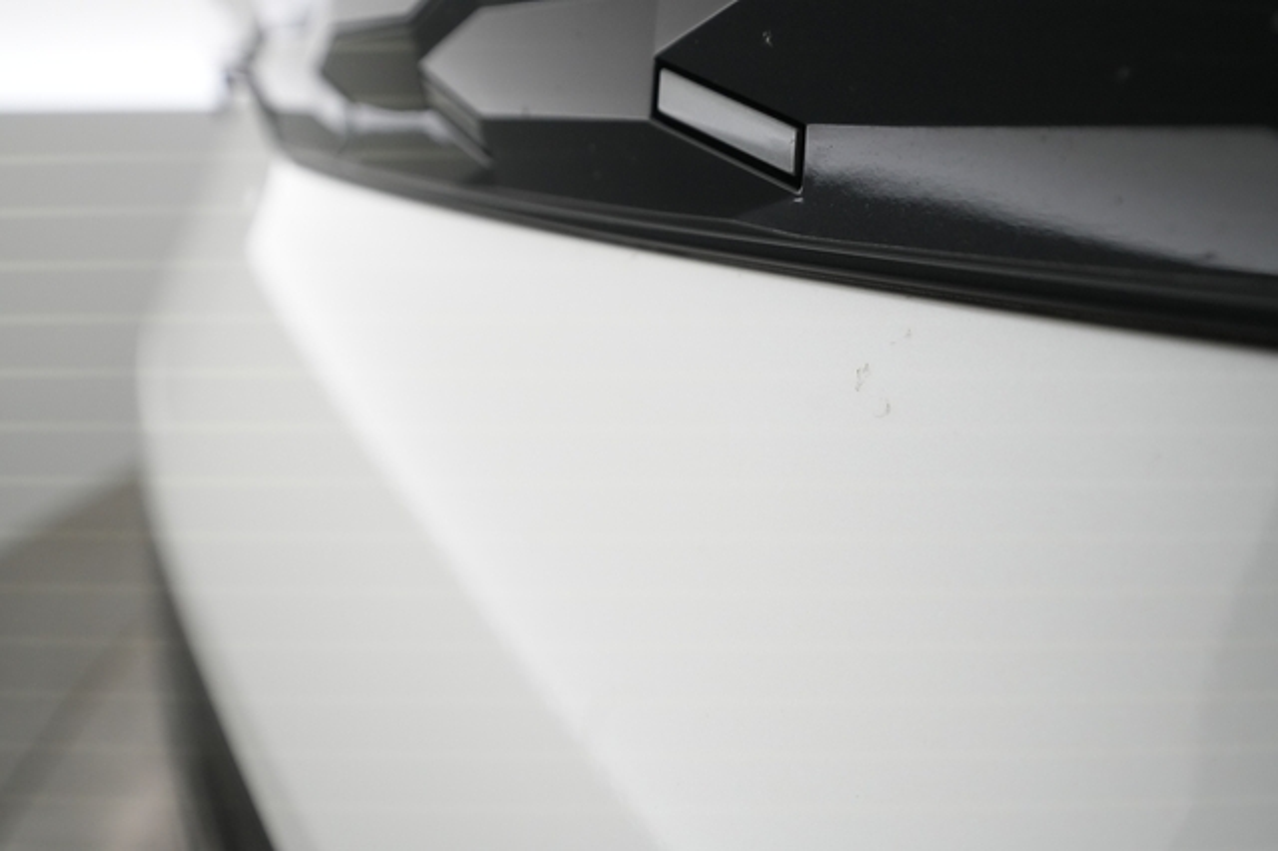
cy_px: 426
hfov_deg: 65.5
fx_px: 993
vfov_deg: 46.4
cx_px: 639
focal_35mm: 28
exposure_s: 1/200
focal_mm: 28
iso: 4000
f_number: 5
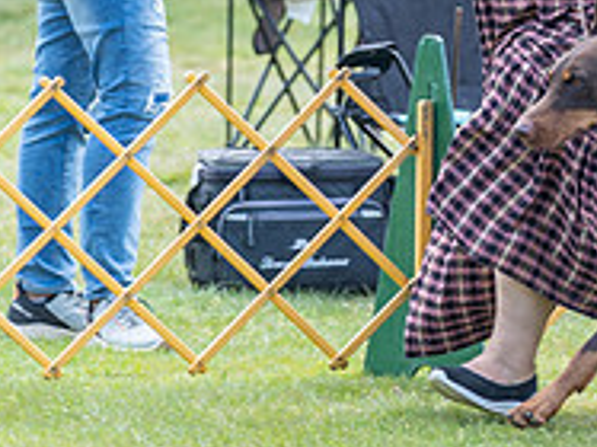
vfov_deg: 2.3
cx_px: 667
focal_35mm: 655
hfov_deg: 3.0
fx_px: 11289
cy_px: -64
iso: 125
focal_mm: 159
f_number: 3.2
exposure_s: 1/500
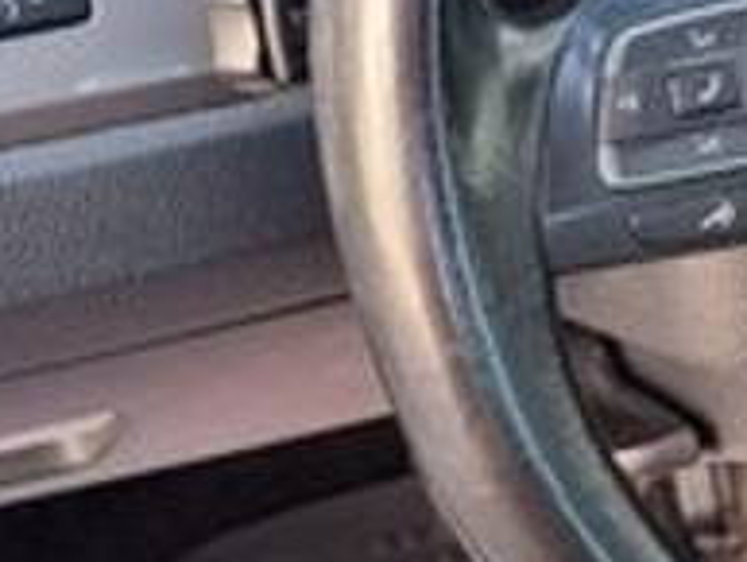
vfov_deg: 10.8
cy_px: 264
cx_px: 1138
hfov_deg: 13.4
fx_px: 2980
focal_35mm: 138
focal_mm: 5.4
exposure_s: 1/120
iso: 100
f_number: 1.8
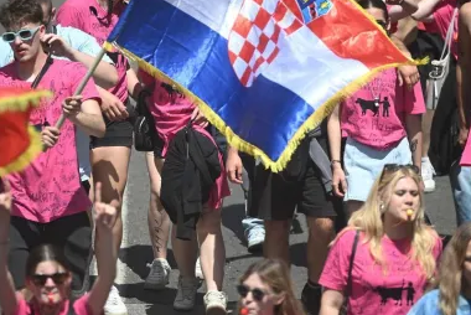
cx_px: 233
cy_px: 69
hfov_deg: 5.1
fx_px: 5237
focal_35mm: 400
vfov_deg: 3.4
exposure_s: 1/6400
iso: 320
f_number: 2.8
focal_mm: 200
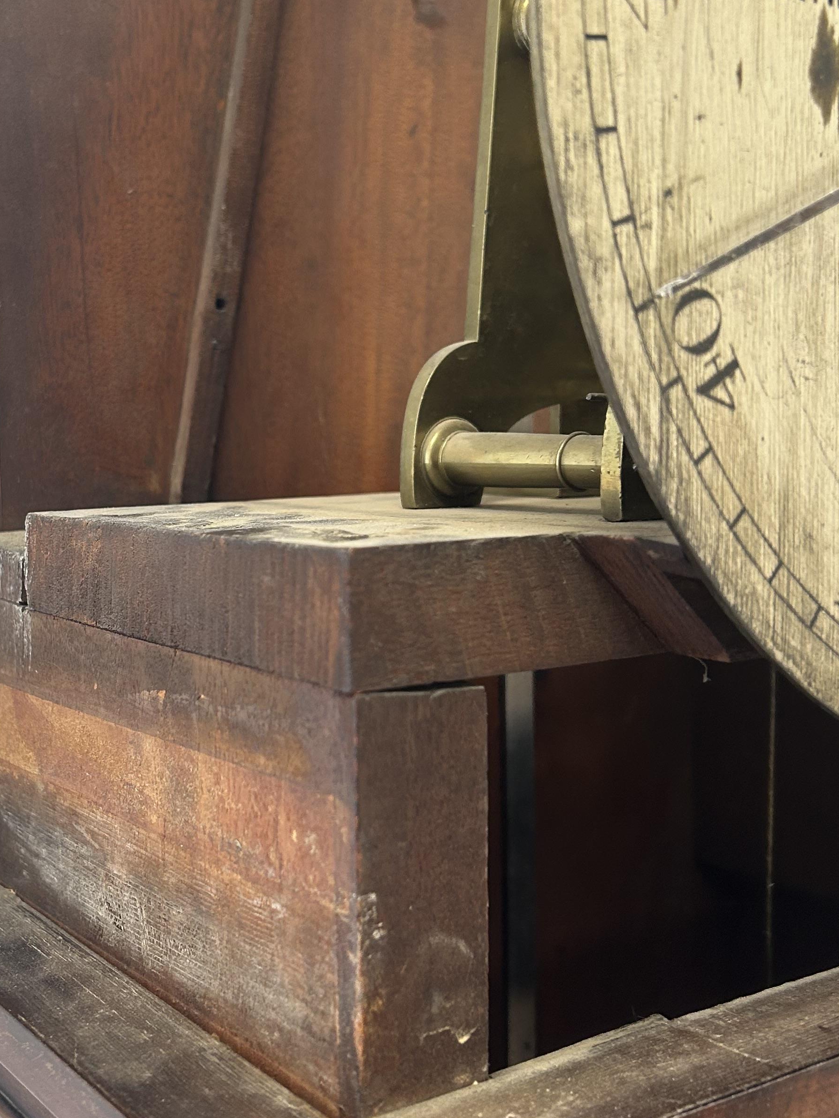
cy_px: 523
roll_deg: +1.7
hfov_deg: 32.1
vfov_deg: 42.9
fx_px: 1422
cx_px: 187
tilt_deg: -3.1
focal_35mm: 44
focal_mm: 5.7
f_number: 1.5
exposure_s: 1/100
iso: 80
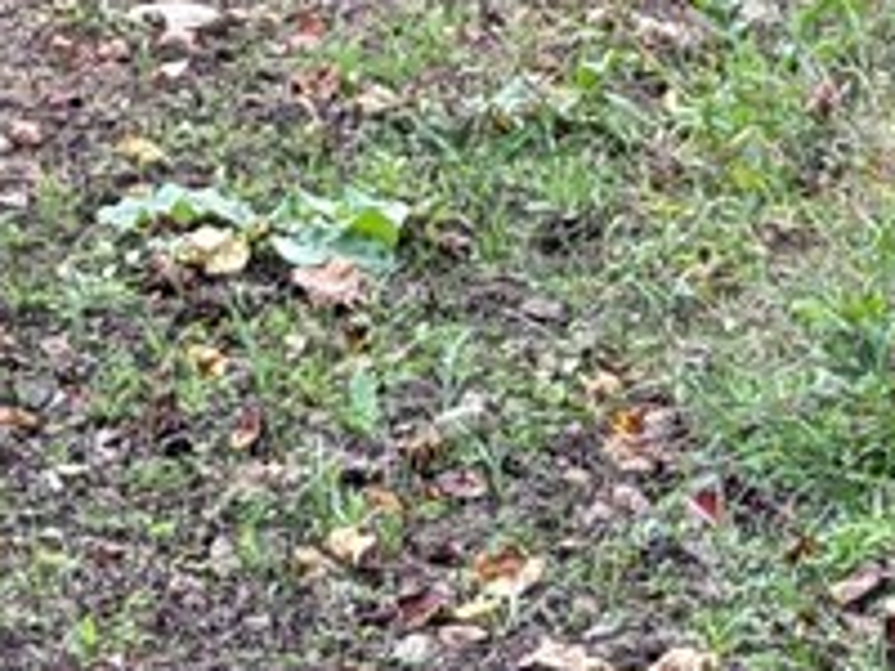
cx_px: 67
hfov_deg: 8.0
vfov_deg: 5.9
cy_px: -693
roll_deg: +1.4
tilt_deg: -7.7
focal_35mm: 246
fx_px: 6360
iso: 64
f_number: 1.78
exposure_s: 1/394
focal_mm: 6.76
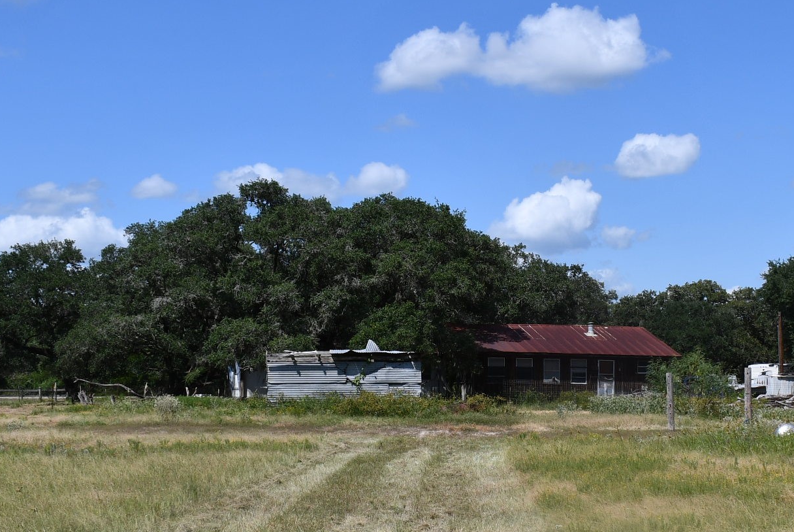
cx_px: 519
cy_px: 322
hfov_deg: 31.6
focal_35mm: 63
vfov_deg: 21.6
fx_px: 1391
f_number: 10
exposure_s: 1/400
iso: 100
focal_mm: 18
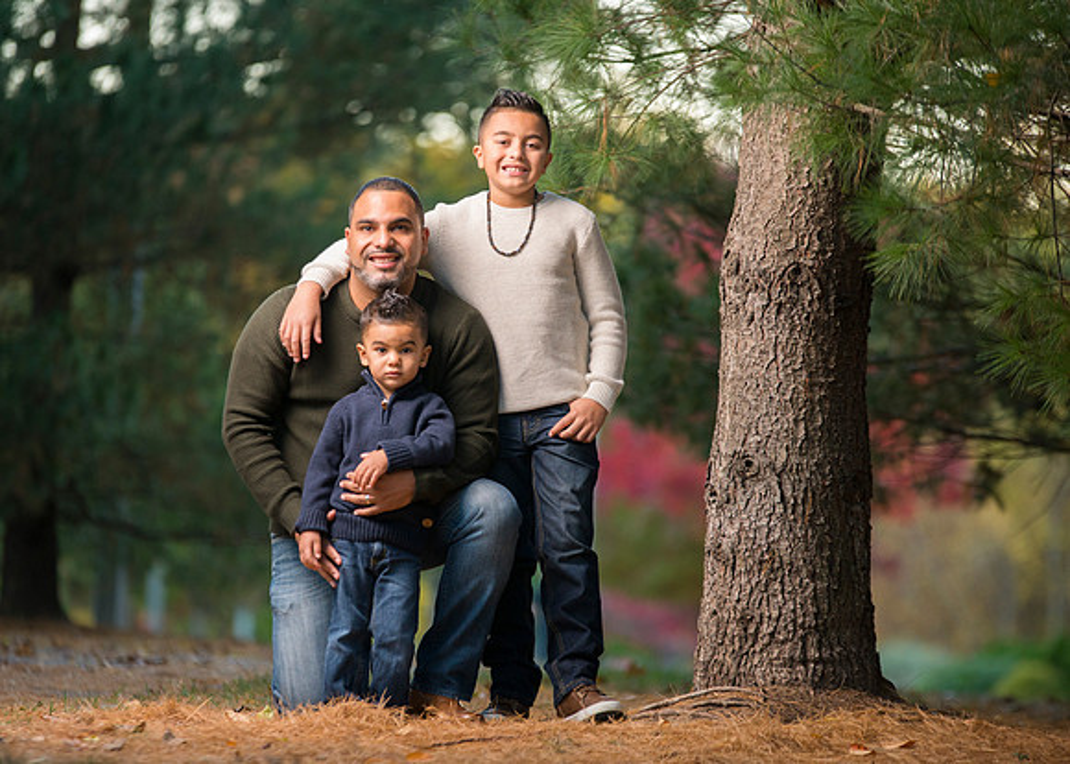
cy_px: 363
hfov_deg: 9.5
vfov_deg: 6.8
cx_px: 447
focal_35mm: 212
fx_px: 6442
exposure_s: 1/400
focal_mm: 185
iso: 1000
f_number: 2.8
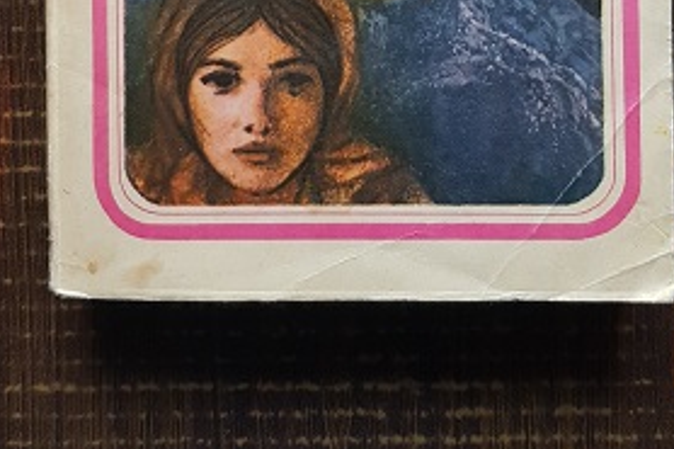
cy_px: -175
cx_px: 344
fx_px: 992
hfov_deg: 37.5
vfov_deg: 22.2
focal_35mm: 53
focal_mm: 4.3
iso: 200
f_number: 1.7
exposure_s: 1/17
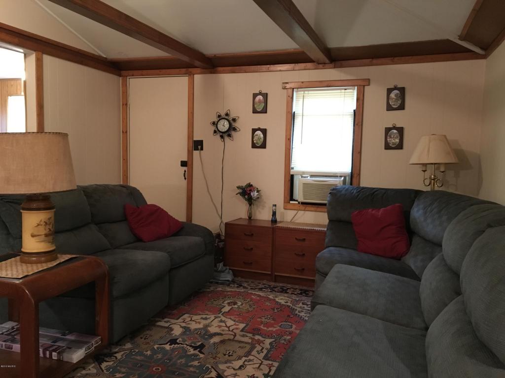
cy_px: 189
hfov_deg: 61.7
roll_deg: -1.6
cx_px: 252
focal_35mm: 29
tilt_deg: -4.6
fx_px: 423
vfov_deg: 48.2
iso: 400
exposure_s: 1/15
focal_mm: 4.15
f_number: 2.2
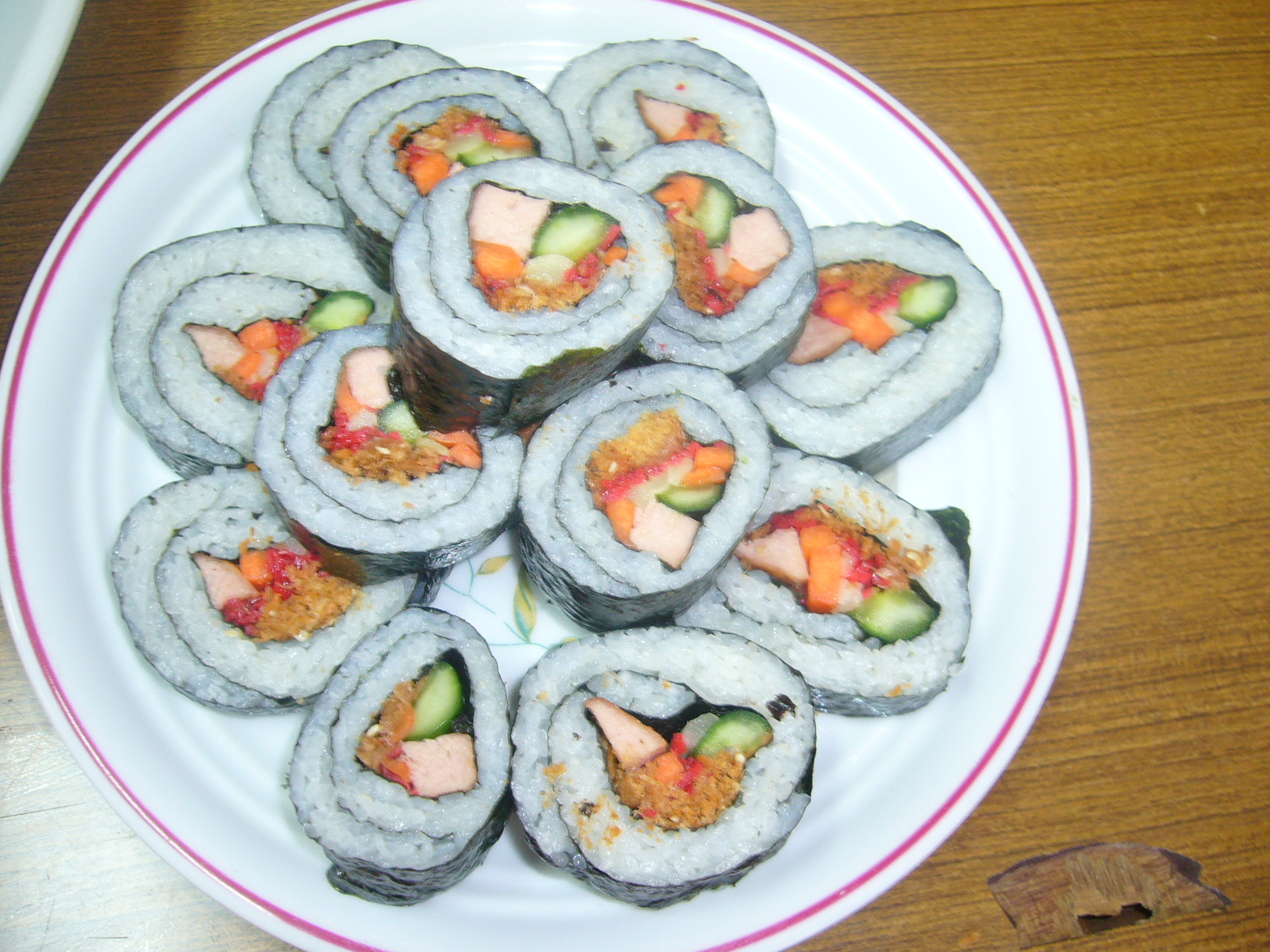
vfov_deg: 40.7
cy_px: 476
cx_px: 635
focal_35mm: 35
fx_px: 1284
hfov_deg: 52.6
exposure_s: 1/10
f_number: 2.8
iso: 100
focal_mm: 5.8
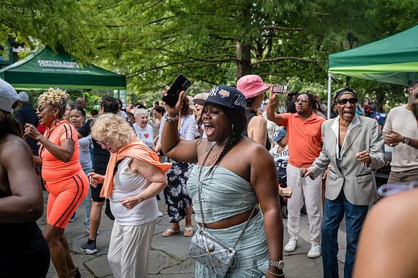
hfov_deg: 54.5
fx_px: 406
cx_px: 209
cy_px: 139
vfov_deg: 37.8
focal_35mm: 35
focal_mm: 35
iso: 640
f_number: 4
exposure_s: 1/500
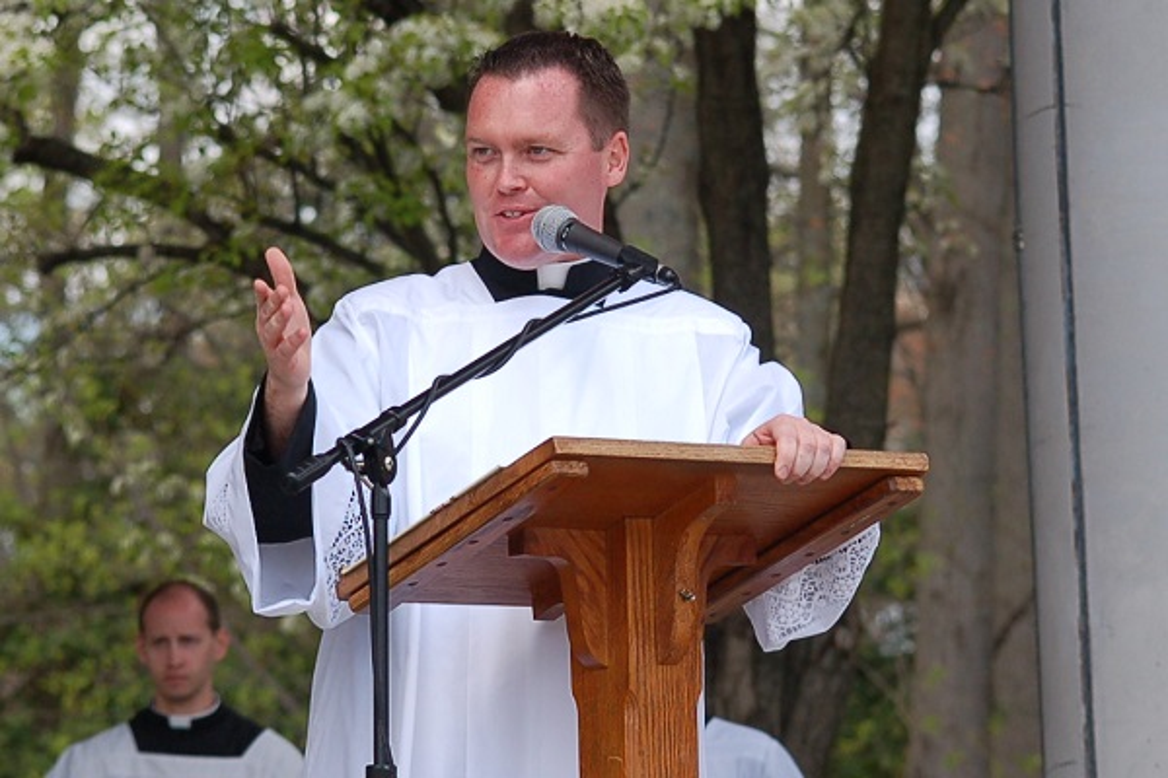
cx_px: 584
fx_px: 4136
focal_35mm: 128
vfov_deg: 10.8
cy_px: 389
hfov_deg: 16.1
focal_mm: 85
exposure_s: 1/500
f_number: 5.6
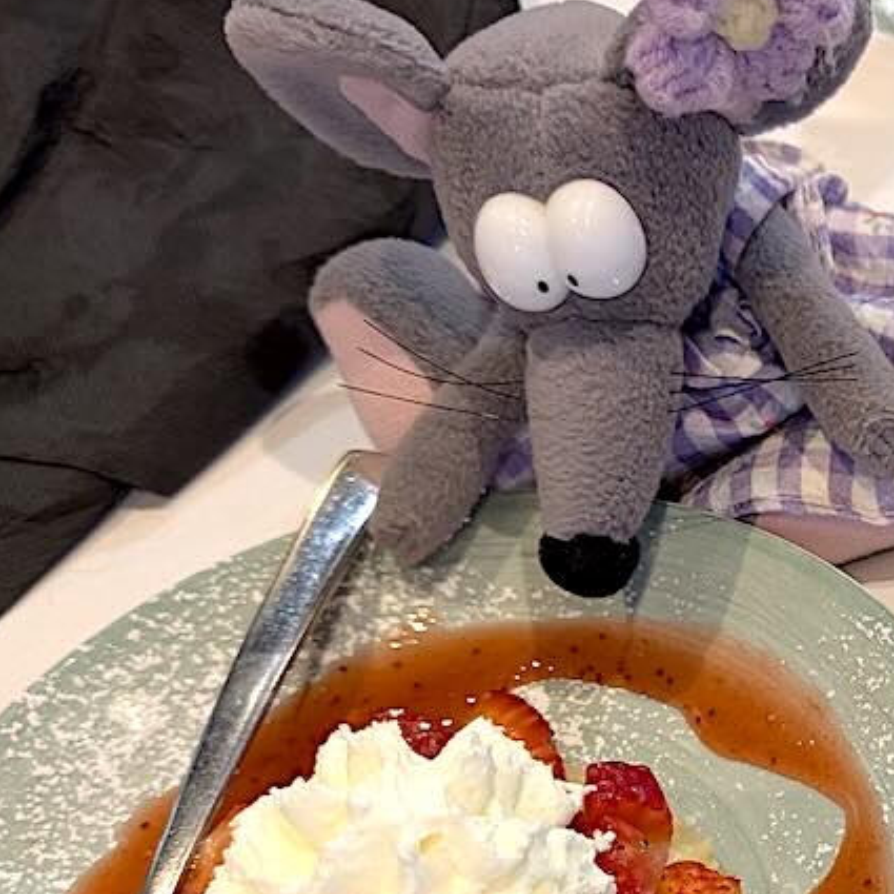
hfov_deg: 24.3
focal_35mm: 64
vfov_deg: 26.4
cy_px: 711
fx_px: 1870
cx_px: 1088
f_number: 1.68
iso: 72
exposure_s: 1/25
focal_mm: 6.9
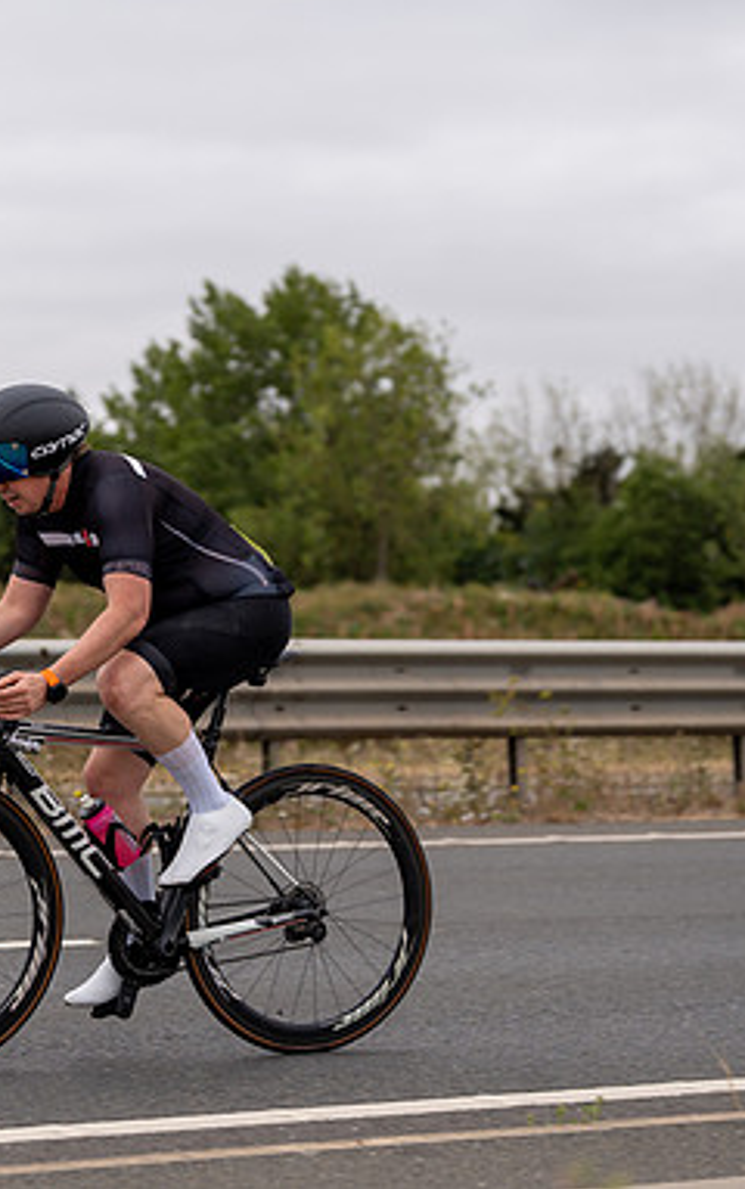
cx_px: 112
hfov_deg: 12.1
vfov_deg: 19.3
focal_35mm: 108
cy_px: 591
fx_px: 3502
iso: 100
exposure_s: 1/800
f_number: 3.2
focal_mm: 70
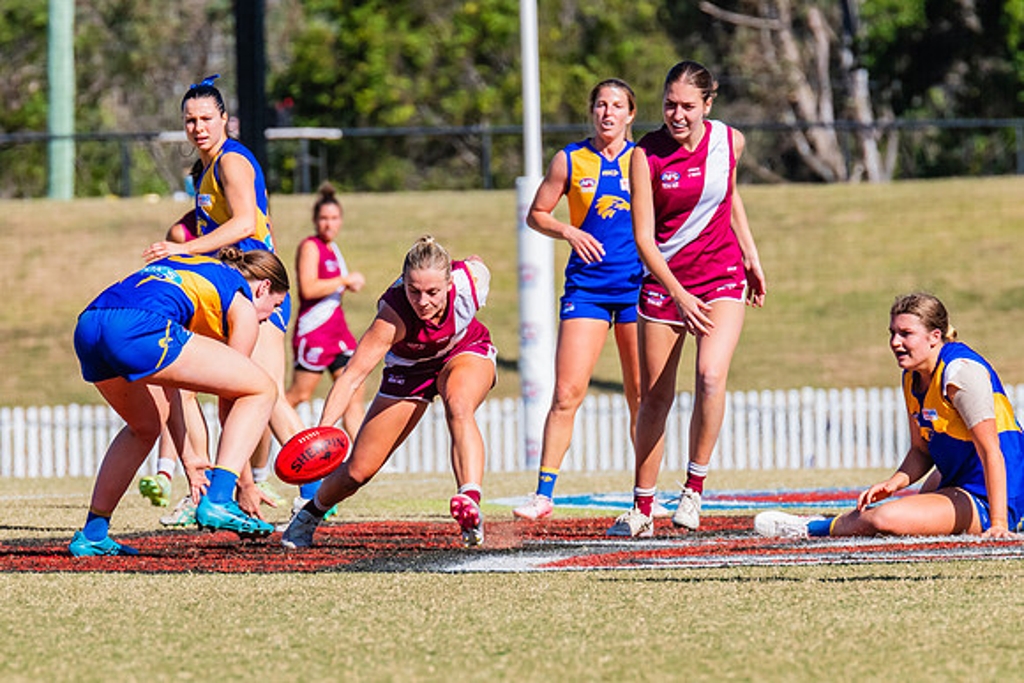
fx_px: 16633
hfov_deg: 3.5
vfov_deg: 2.4
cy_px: 313
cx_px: 395
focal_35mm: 585
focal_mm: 420
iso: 800
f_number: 10
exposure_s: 1/1600
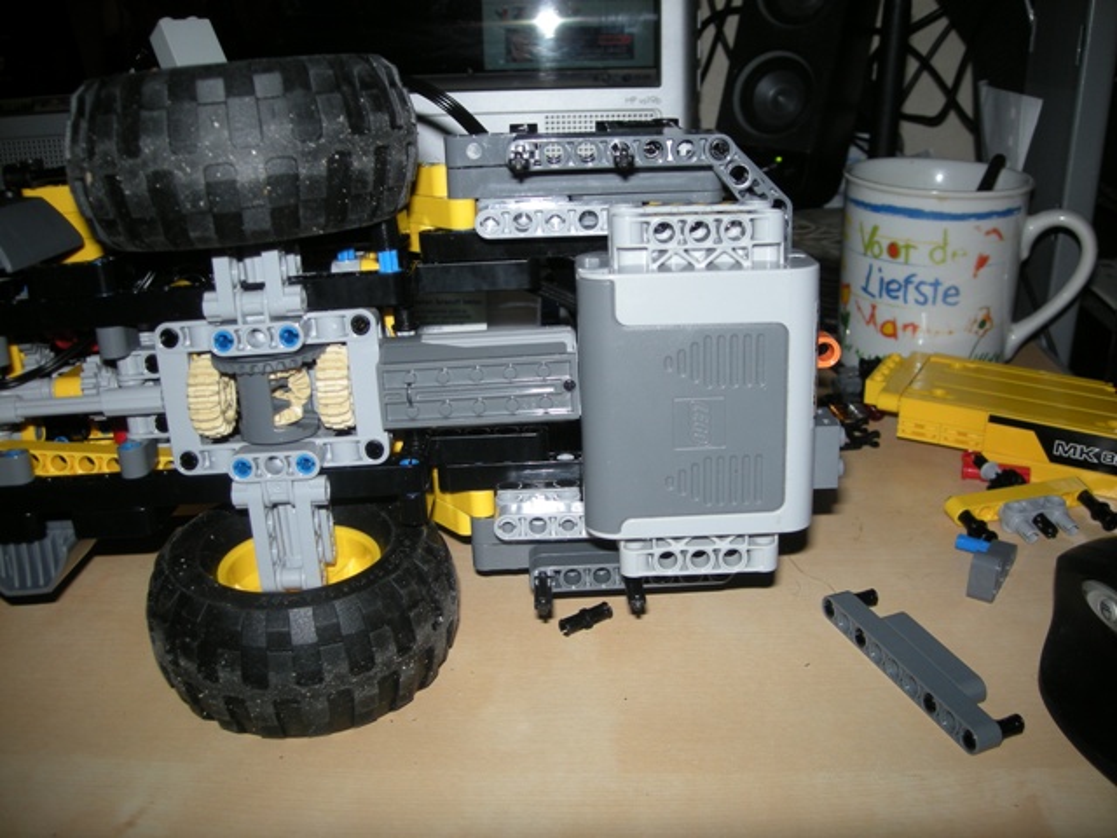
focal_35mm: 35
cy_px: 419
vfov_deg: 40.7
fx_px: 1129
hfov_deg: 52.6
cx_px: 558
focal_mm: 5.7
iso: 64
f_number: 5.7
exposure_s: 1/60
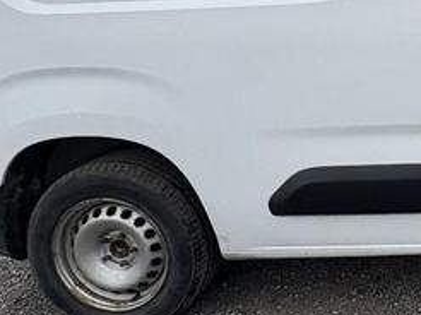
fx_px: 620
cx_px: 546
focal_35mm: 51
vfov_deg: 26.3
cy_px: -33
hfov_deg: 30.0
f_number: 2.2
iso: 50
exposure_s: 1/1976
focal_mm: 2.22
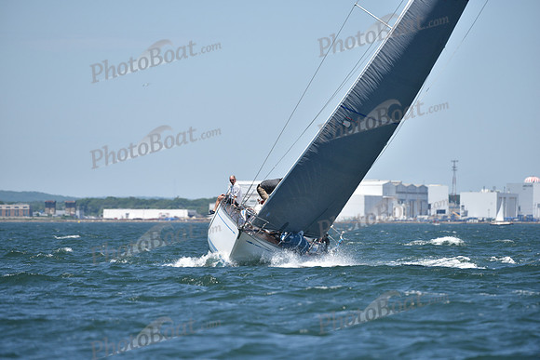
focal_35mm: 400
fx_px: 6001
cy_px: 180
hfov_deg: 5.2
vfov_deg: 3.4
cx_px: 270
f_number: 5
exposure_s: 1/1600
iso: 250
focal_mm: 400
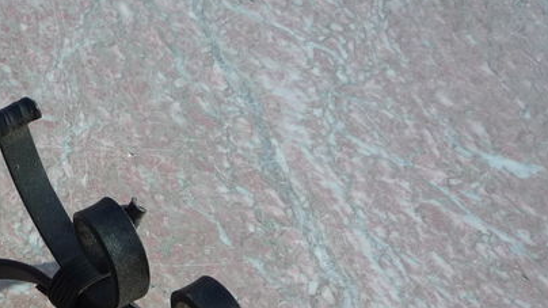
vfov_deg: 14.0
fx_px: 1177
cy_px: 460
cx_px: -50
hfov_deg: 24.5
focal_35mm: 81
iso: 100
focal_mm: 5.2
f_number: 4
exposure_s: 1/250
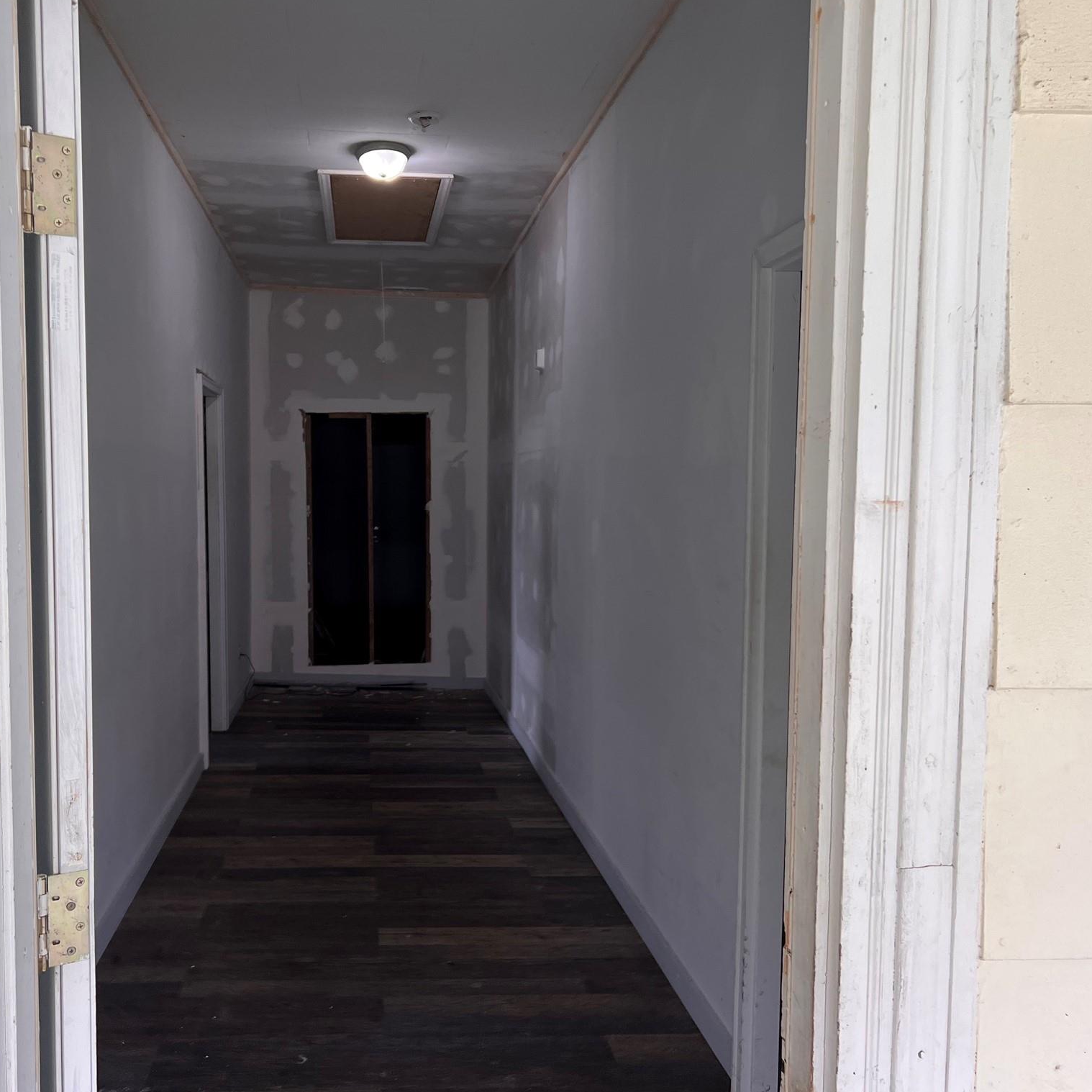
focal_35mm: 31
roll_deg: -0.7
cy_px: 545
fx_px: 1106
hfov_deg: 52.1
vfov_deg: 52.5
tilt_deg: -2.8
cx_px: 427
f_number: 1.5
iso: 80
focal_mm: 5.7
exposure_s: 1/121
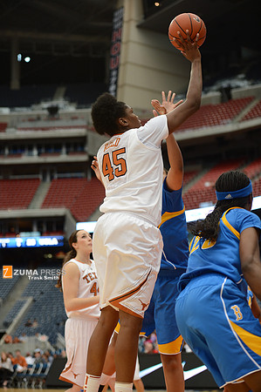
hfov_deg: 19.4
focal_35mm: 70
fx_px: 763
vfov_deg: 28.9
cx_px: 130
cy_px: 196
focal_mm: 70
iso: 1000
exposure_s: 1/1250
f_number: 2.8
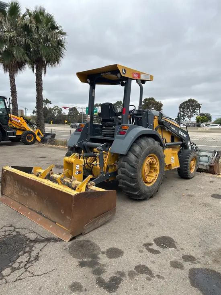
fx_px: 221
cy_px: 148
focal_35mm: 26
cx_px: 110
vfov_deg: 67.3
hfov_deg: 53.1
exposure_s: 1/2994
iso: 50
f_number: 1.5
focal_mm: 5.7
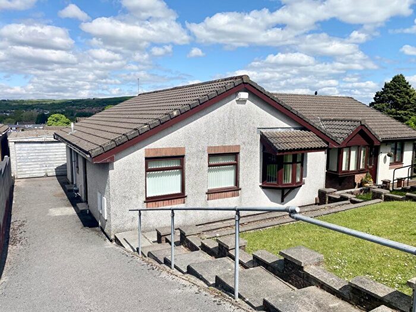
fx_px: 312
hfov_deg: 67.3
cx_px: 208
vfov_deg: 53.1
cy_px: 156
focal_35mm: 26
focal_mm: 4.25
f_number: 1.8
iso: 32
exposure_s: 1/4608
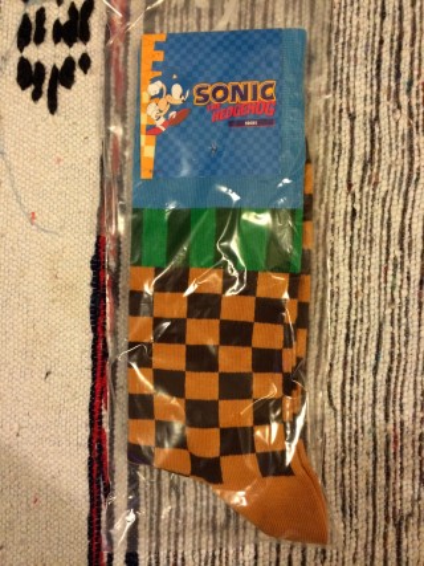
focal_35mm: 30
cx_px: 212
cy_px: 283
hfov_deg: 46.8
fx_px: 490
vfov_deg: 60.0
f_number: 2.2
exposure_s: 1/33
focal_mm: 4.12
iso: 400
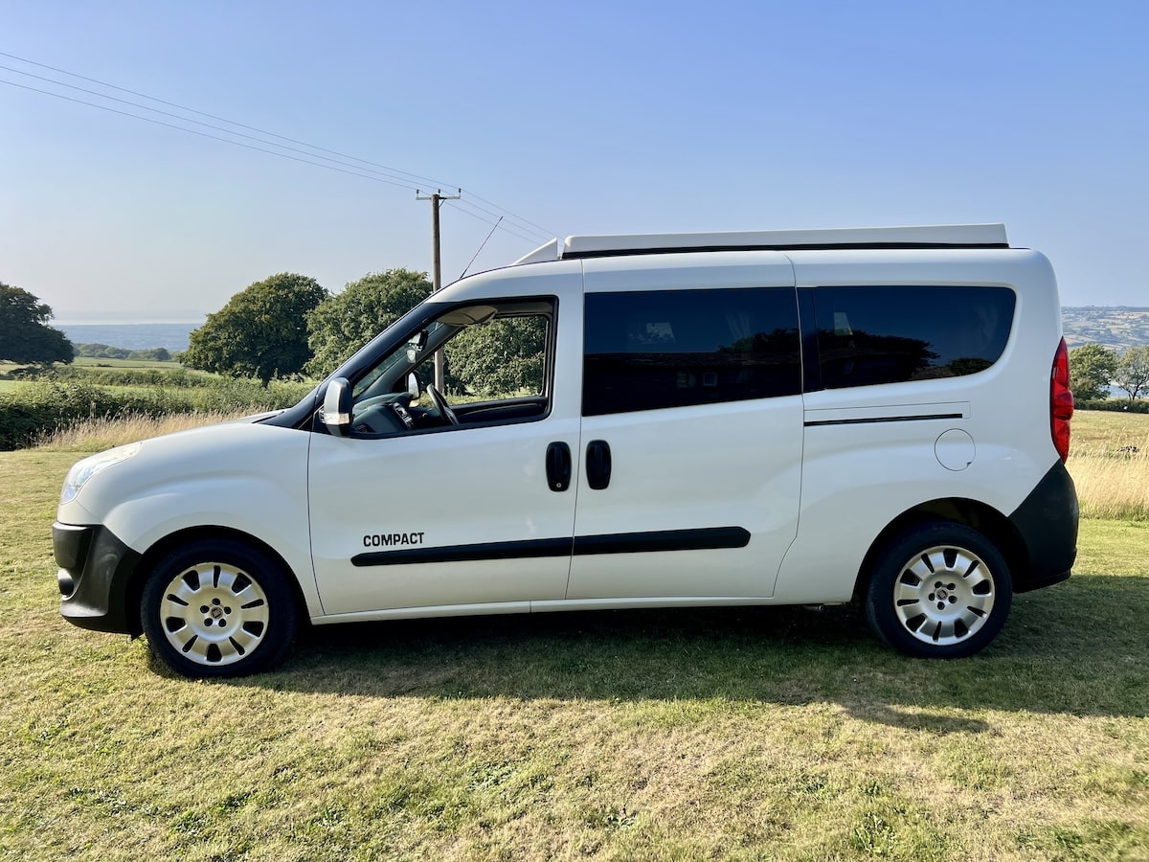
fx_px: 863
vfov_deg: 53.1
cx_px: 574
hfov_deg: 67.3
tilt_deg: -7.8
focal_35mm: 26
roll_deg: +1.2
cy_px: 431
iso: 50
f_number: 1.5
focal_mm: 5.7
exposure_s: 1/3077
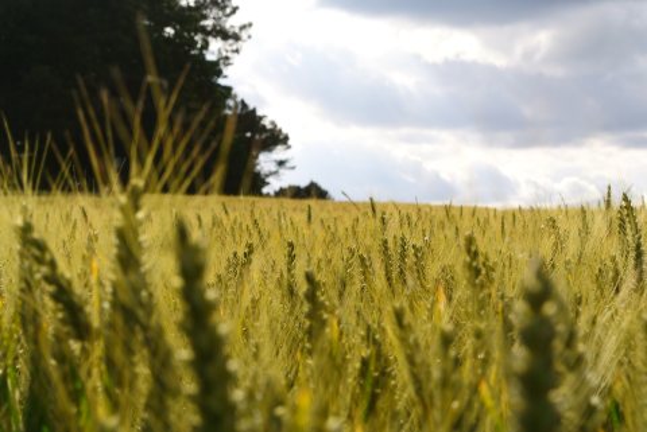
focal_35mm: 81
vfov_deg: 16.9
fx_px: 1457
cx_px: 324
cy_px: 216
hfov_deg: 25.0
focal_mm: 30
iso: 100
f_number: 5.6
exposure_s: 1/500
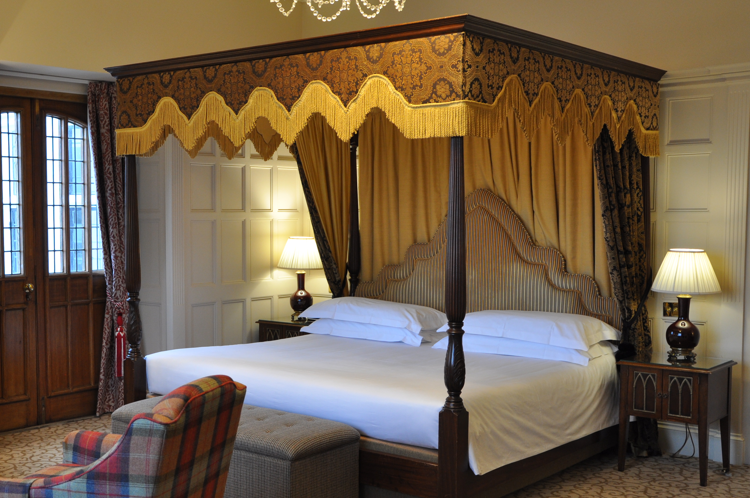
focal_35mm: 48
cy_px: 273
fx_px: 999
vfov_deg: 28.0
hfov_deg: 40.7
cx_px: 254
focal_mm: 24
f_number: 4.5
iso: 400
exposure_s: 1/20
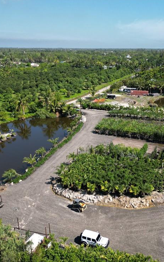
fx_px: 250
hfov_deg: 36.0
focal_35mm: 35
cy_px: 134
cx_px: 108
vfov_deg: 55.3
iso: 110
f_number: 1.7
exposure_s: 1/2000
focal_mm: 6.72
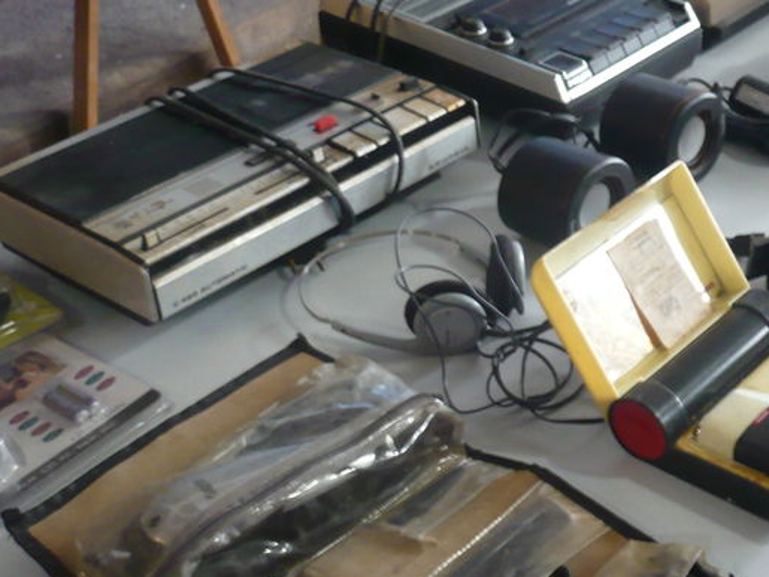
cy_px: 238
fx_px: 1510
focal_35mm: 68
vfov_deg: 21.6
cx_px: 563
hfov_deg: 28.2
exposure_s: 1/8
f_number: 2.8
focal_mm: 5.8
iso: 200
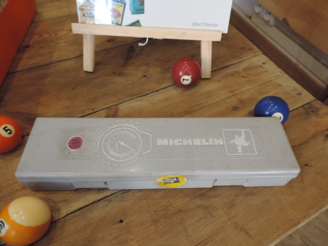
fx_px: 227
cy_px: 123
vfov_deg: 56.8
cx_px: 164
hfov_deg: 71.6
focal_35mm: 24
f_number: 3
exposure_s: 1/30
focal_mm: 4.3
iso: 180
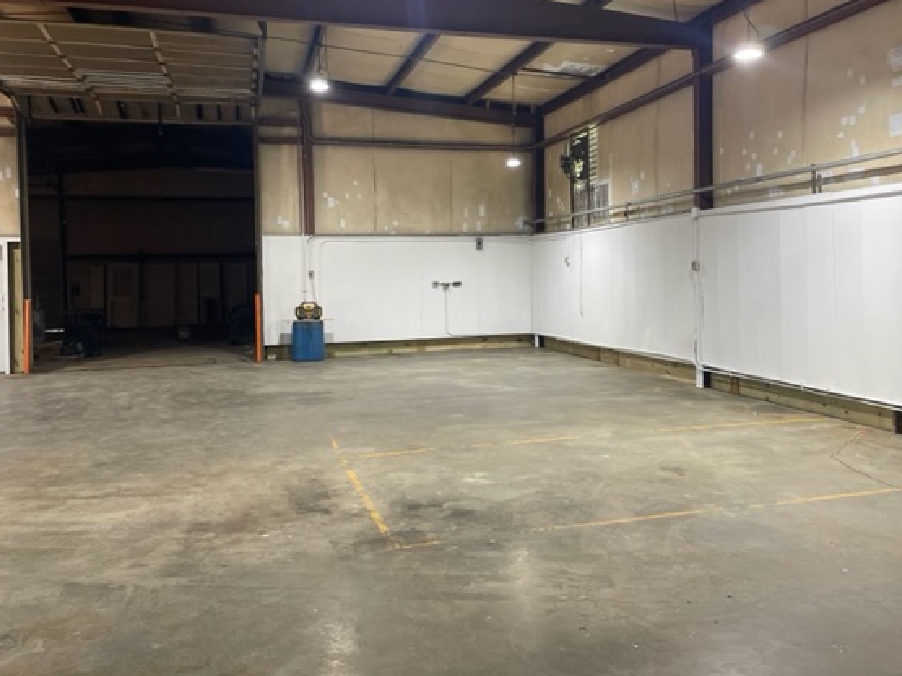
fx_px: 782
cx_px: 475
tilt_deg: -3.4
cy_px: 291
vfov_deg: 46.7
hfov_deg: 59.9
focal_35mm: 30
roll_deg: +1.8
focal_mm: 4.2
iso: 125
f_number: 1.6
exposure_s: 1/120
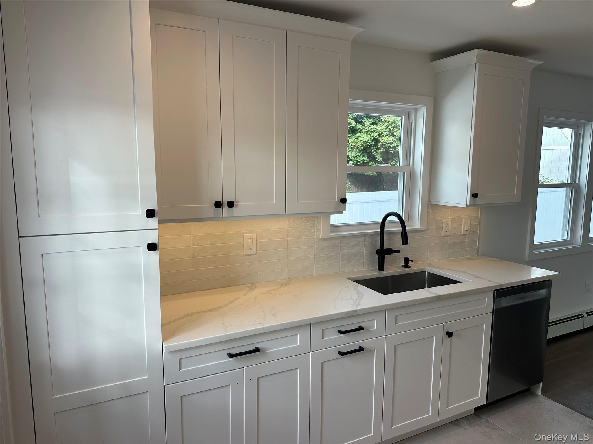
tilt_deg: -6.3
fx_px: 411
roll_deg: -0.7
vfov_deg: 56.8
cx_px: 296
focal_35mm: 24
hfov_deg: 71.6
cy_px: 222
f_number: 1.78
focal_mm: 6.86
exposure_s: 1/309
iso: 80
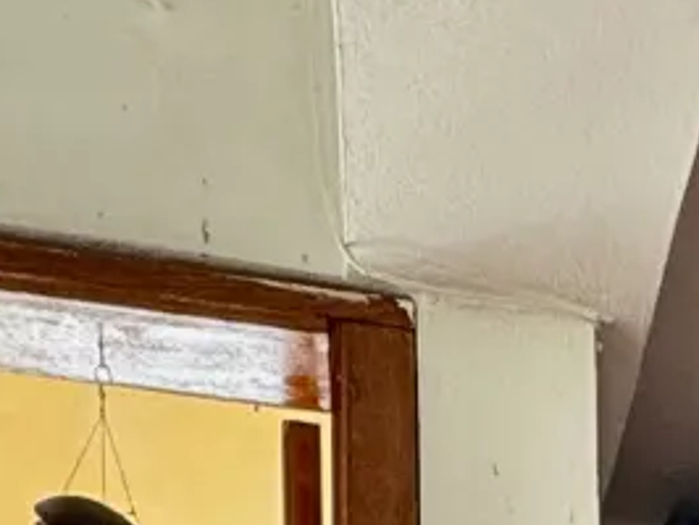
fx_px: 2041
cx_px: 1077
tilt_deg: -0.8
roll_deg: +0.6
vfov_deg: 11.4
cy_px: 1362
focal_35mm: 101
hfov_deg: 17.3
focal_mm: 2.22
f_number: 2.2
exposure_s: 1/99
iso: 160
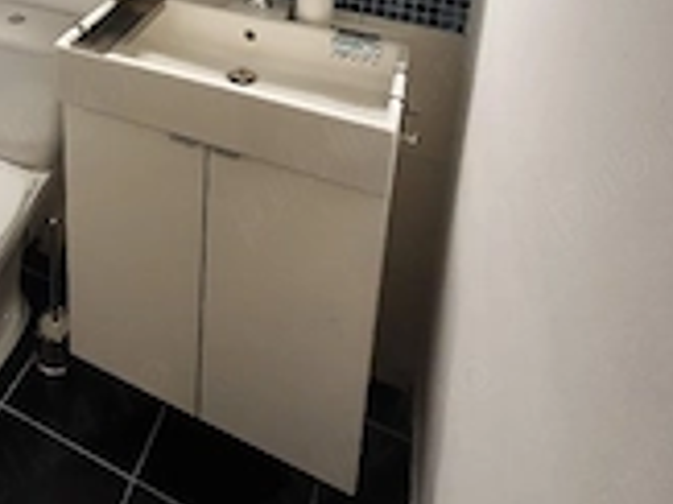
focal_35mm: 32
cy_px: -140
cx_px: 120
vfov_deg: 33.3
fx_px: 622
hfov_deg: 52.6
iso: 160
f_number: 2.2
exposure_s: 1/50
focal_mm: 1.8
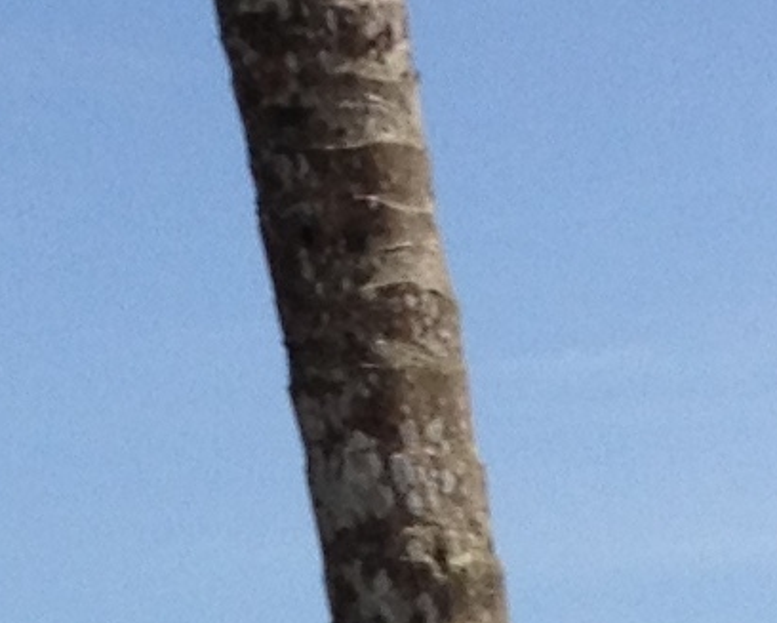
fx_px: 6282
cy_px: 941
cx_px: 196
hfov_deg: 7.1
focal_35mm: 273
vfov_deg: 5.6
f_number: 2.4
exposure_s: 1/2208
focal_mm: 4.28
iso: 50
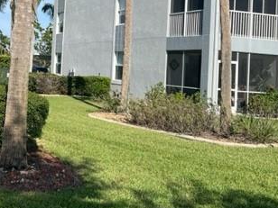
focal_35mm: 54
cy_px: 41
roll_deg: -3.3
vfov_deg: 26.5
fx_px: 434
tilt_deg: +2.4
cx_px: -1
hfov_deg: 32.6
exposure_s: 1/5319
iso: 50
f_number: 1.5
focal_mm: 5.7
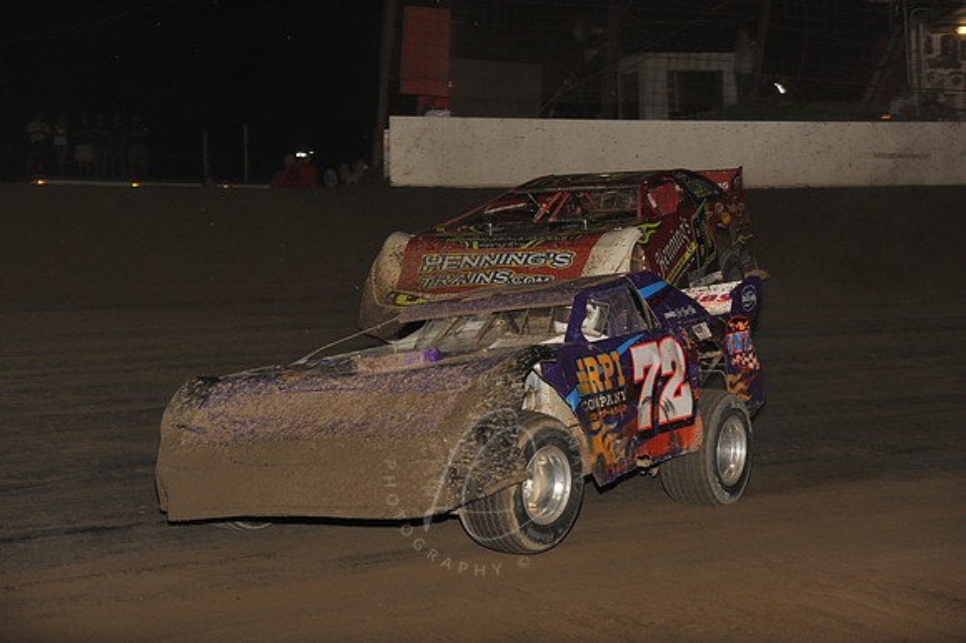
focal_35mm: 112
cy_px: 322
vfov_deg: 12.2
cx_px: 483
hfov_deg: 18.3
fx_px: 3004
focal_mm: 112
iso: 1000
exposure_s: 1/320
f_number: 6.3
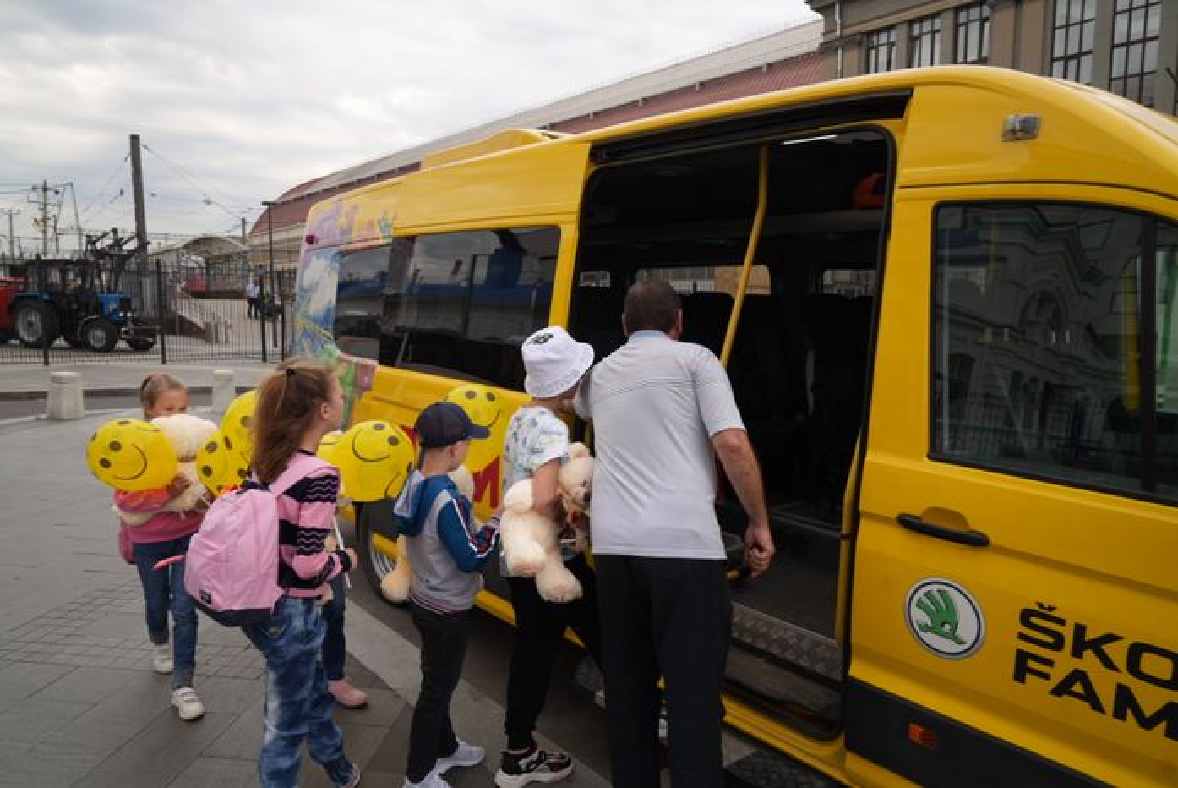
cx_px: 589
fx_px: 786
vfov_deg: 53.2
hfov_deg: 73.7
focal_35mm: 24
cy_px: 394
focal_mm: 24
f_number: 5.6
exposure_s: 1/200
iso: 125
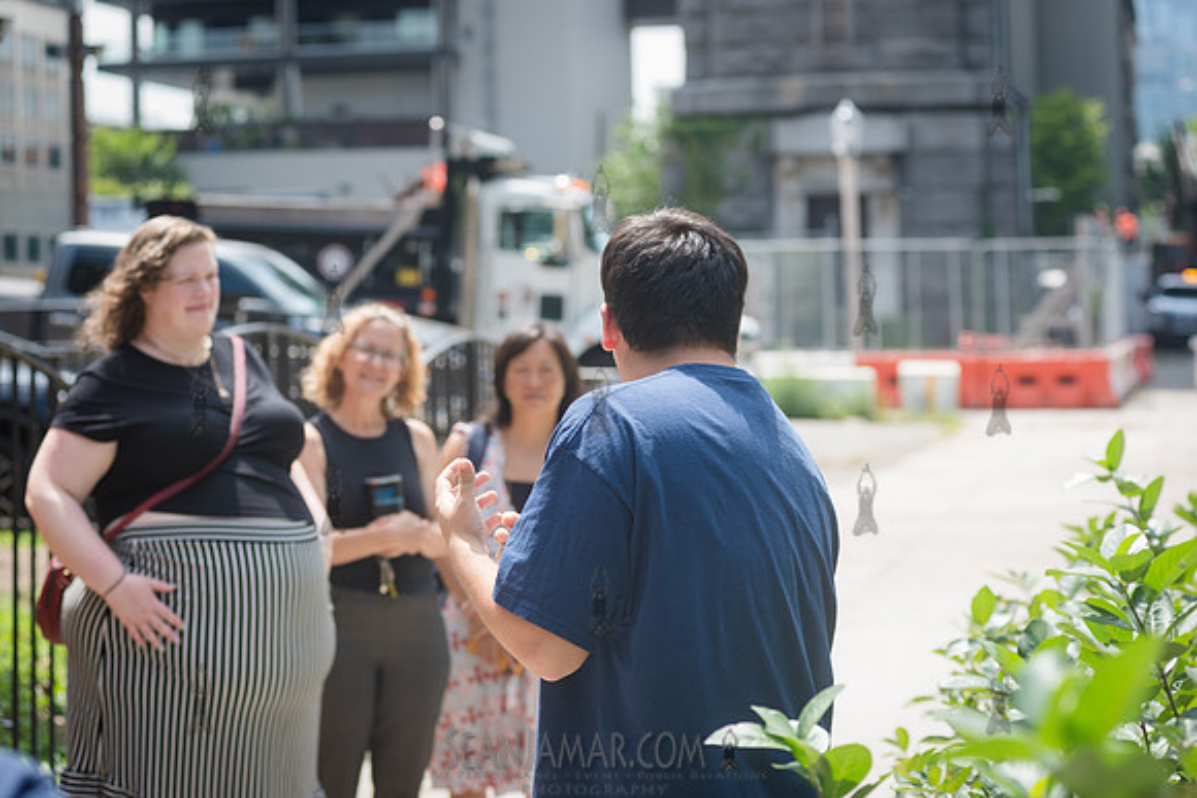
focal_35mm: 86
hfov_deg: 23.6
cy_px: 399
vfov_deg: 15.9
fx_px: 2860
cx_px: 598
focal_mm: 86
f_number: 4.5
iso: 200
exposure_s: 1/640
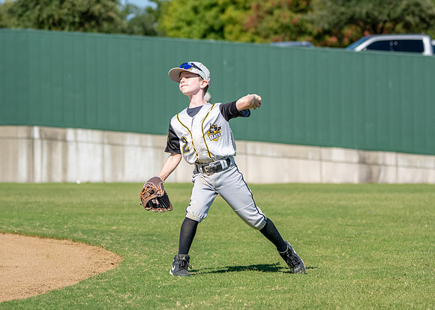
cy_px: 133
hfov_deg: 8.5
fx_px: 2942
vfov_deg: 6.0
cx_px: 228
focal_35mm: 238
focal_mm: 152
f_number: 5
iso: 800
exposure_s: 1/8000
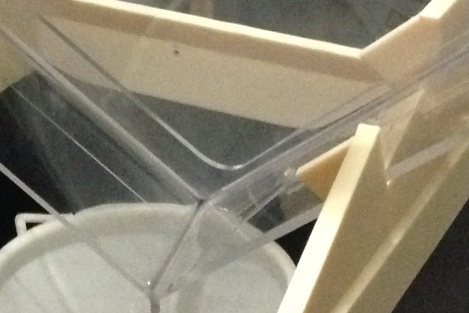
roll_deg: -0.7
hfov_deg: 15.8
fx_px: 1681
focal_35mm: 129
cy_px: -54
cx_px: 133
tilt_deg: -18.9
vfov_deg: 10.5
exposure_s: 1/15
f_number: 2.4
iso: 640
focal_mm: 4.12
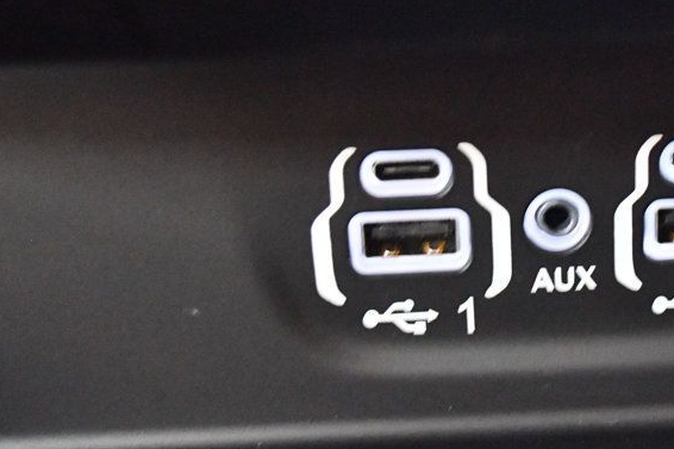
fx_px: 1422
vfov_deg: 17.9
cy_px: 236
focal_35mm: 76
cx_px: 556
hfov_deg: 26.1
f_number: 4.5
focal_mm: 28
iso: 12800
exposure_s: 1/20
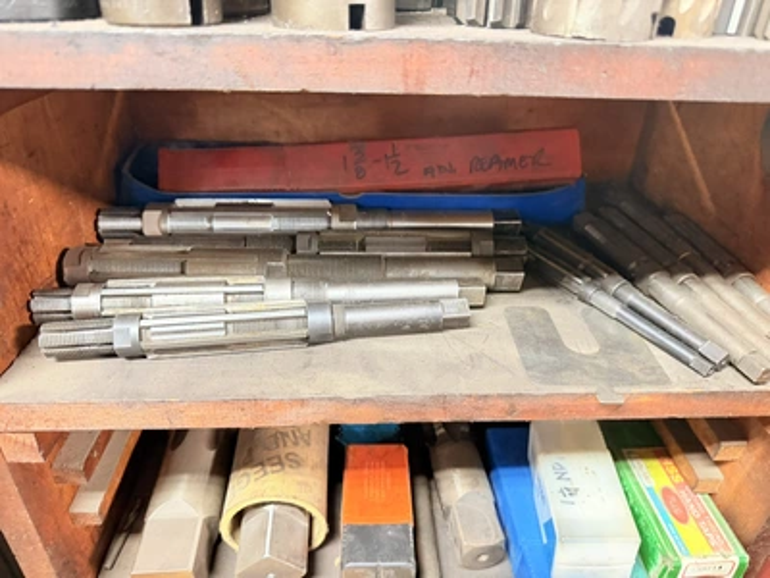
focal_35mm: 24
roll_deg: +0.7
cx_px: 385
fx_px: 534
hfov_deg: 71.6
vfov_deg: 56.8
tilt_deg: -32.6
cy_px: 289
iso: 640
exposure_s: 1/60
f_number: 1.78
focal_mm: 6.76
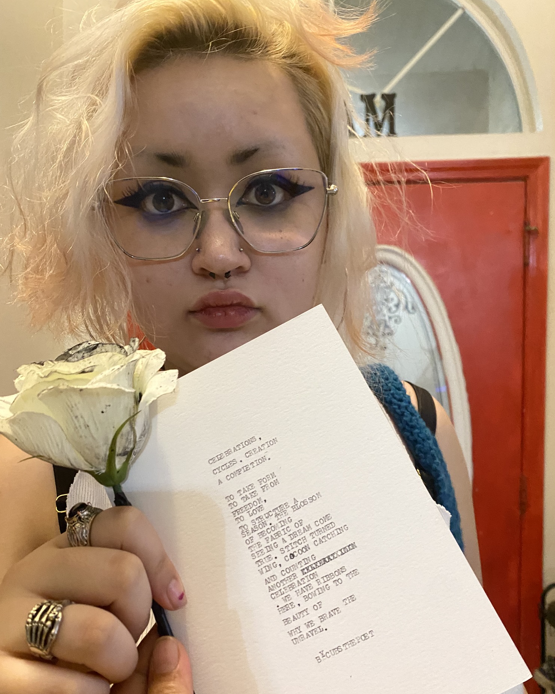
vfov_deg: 62.1
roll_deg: +0.6
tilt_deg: +0.1
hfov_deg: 51.5
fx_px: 575
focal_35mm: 28
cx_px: 275
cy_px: 382
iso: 640
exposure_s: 1/30
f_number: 1.8
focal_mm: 4.25
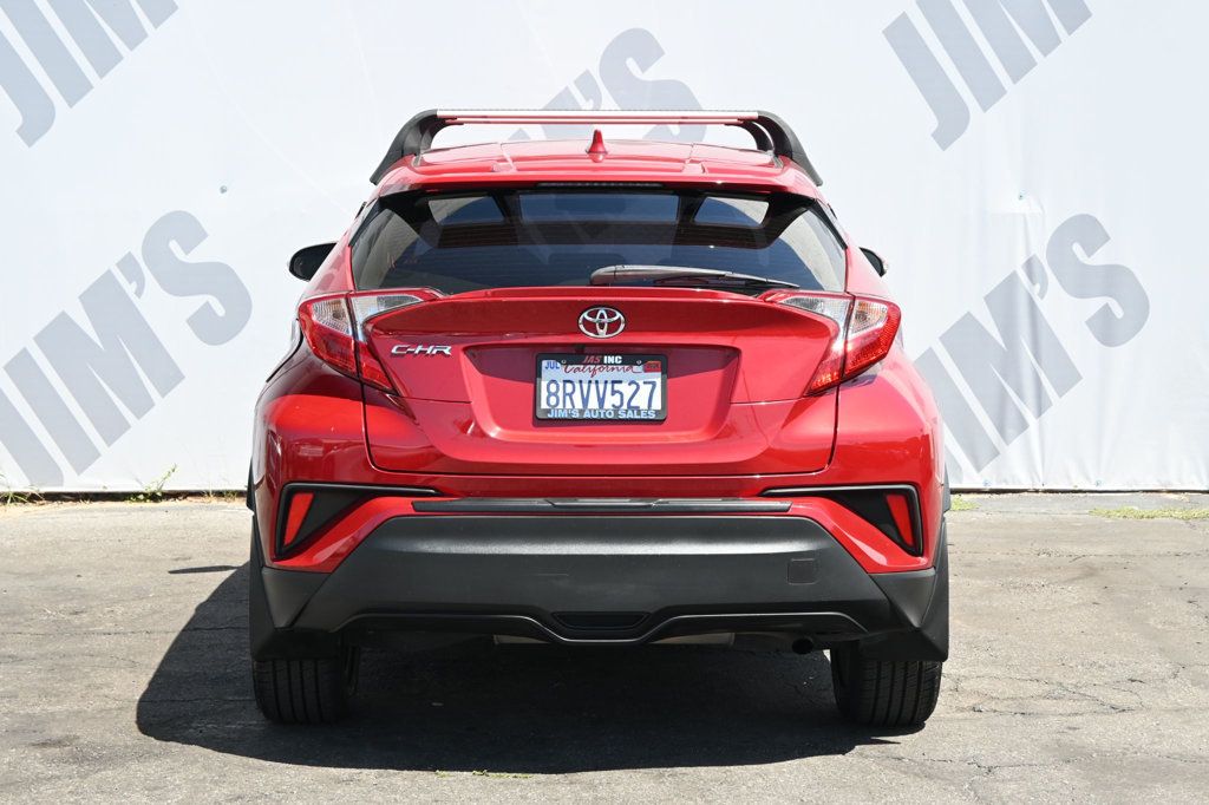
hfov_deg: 28.7
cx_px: 604
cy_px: 402
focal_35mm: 70
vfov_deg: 19.3
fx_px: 2367
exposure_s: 1/250
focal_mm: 47
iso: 250
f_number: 6
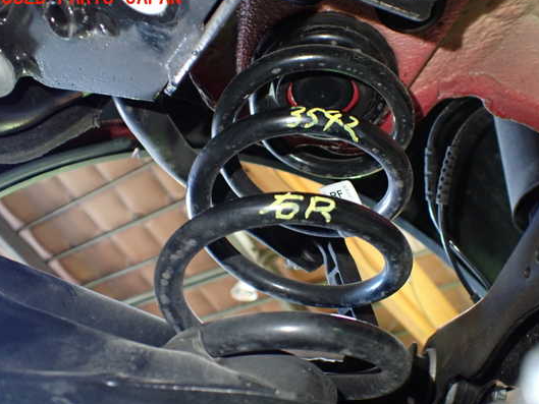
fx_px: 530
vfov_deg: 41.8
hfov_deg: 53.8
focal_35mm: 34
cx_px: 302
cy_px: 214
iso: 800
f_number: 2.3
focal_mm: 5.4
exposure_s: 1/30
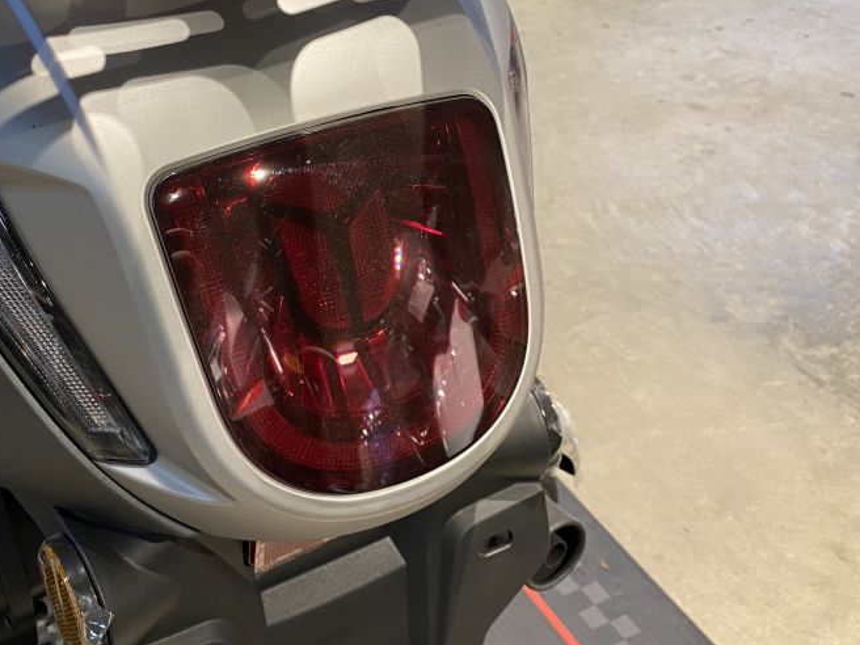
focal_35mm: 42
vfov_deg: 33.8
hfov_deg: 44.0
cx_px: 266
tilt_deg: -32.9
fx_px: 1043
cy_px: 183
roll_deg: -0.6
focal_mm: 4.25
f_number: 1.8
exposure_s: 1/50
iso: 100
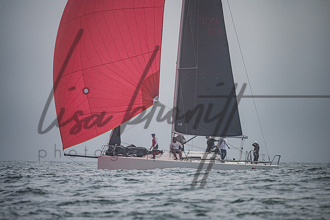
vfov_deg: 3.3
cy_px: 110
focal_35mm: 415
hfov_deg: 5.0
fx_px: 3804
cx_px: 165
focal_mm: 400
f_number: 5.6
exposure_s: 1/6400
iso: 320
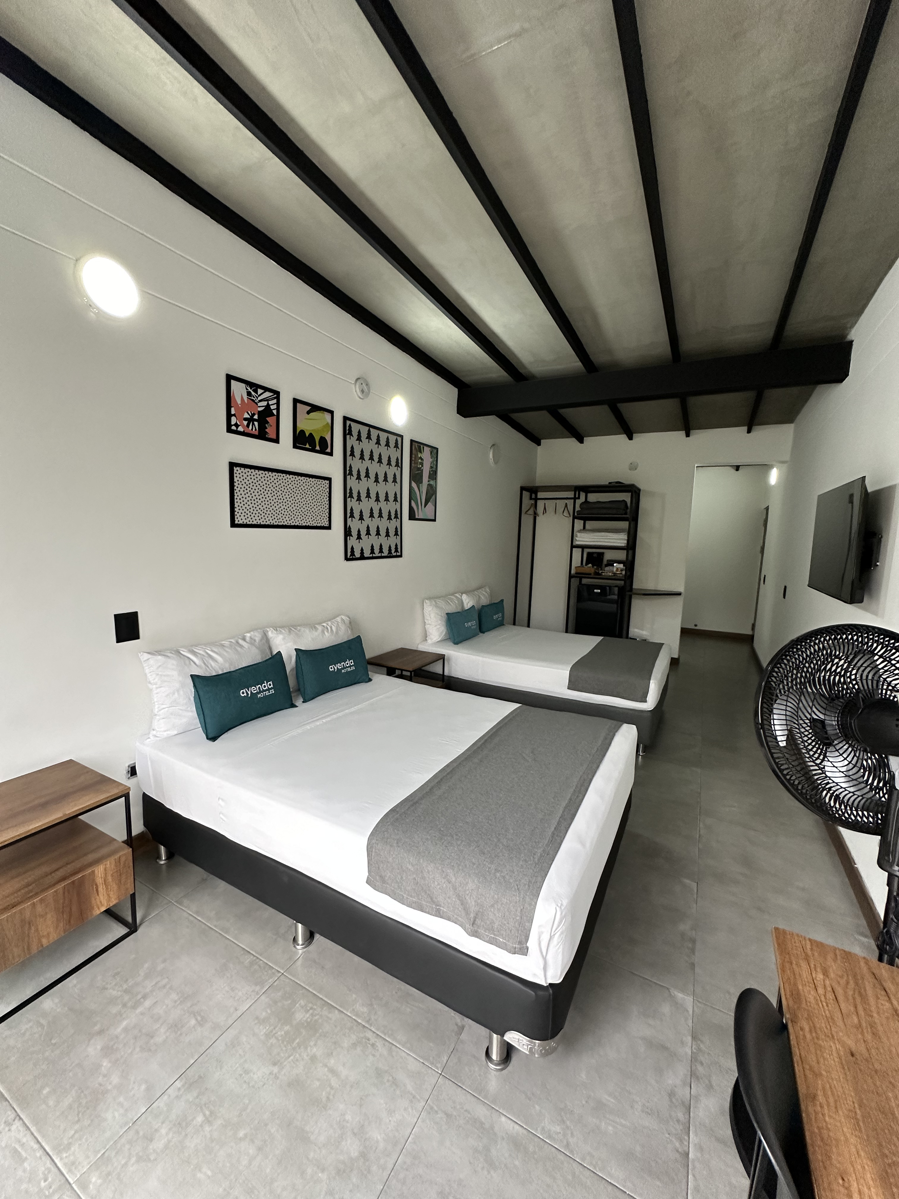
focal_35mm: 14
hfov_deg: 85.7
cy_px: 600
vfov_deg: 102.1
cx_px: 450
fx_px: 485
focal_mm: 2.22
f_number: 2.2
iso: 250
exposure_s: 1/120
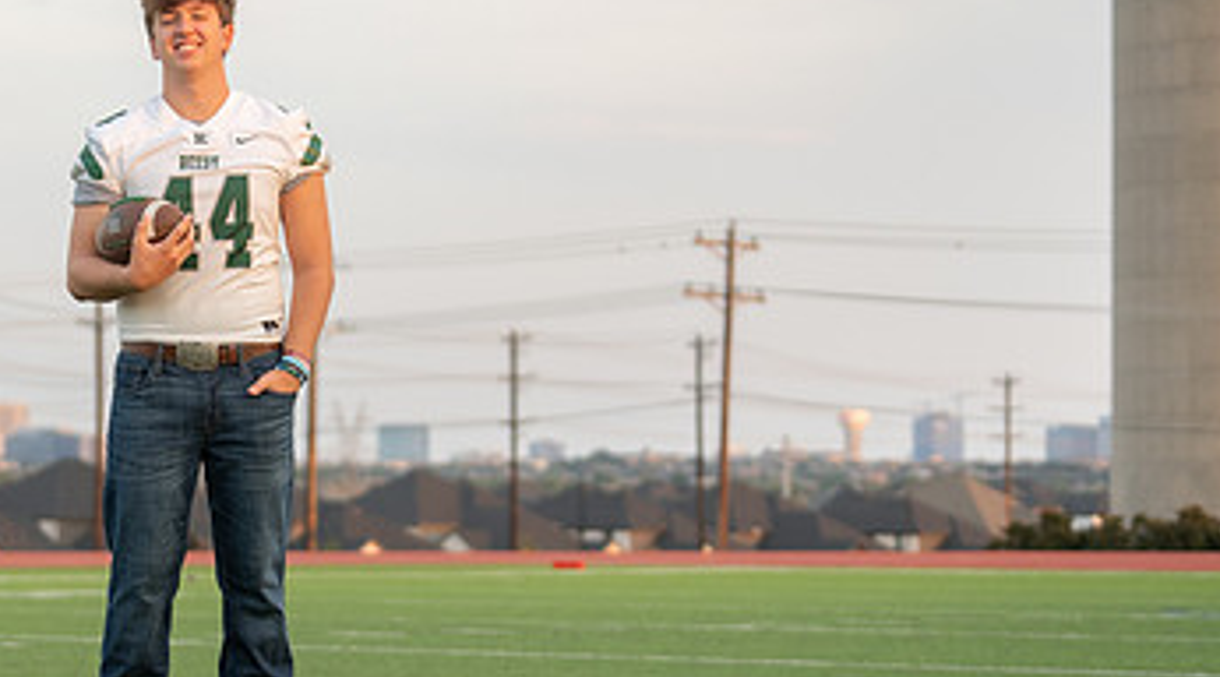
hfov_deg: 16.9
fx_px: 4063
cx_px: 214
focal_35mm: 126
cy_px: 388
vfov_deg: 9.5
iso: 320
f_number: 2.8
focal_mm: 70
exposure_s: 1/320
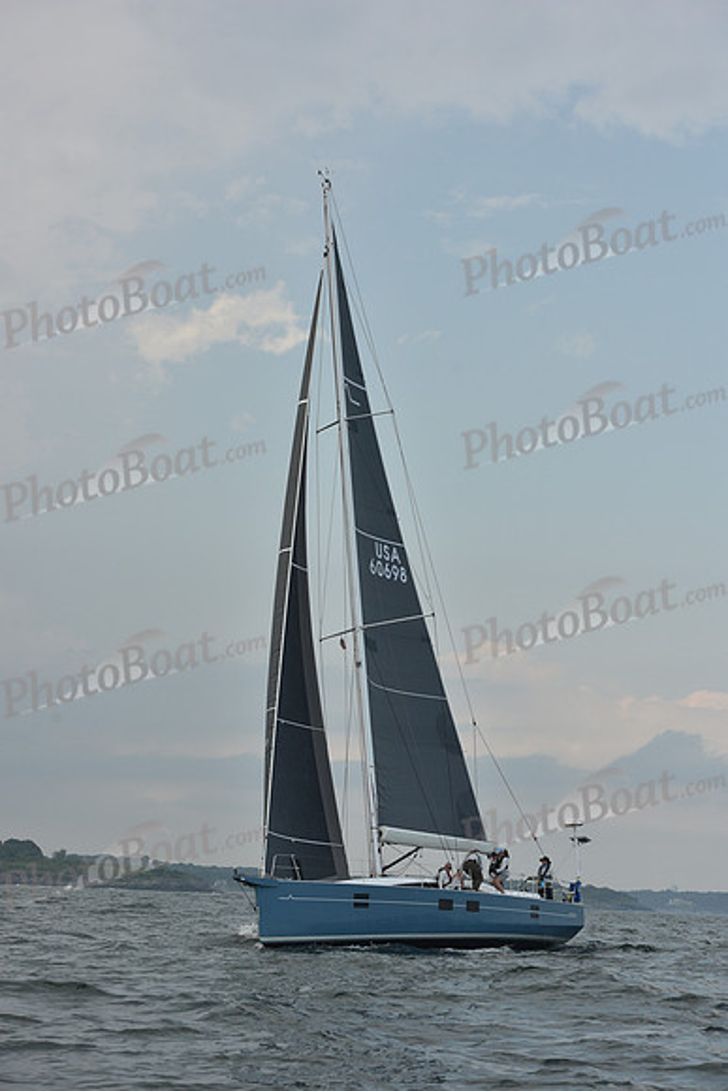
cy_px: 546
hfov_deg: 16.7
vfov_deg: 24.8
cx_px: 364
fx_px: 2486
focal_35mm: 82
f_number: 7.1
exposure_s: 1/800
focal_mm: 82
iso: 250
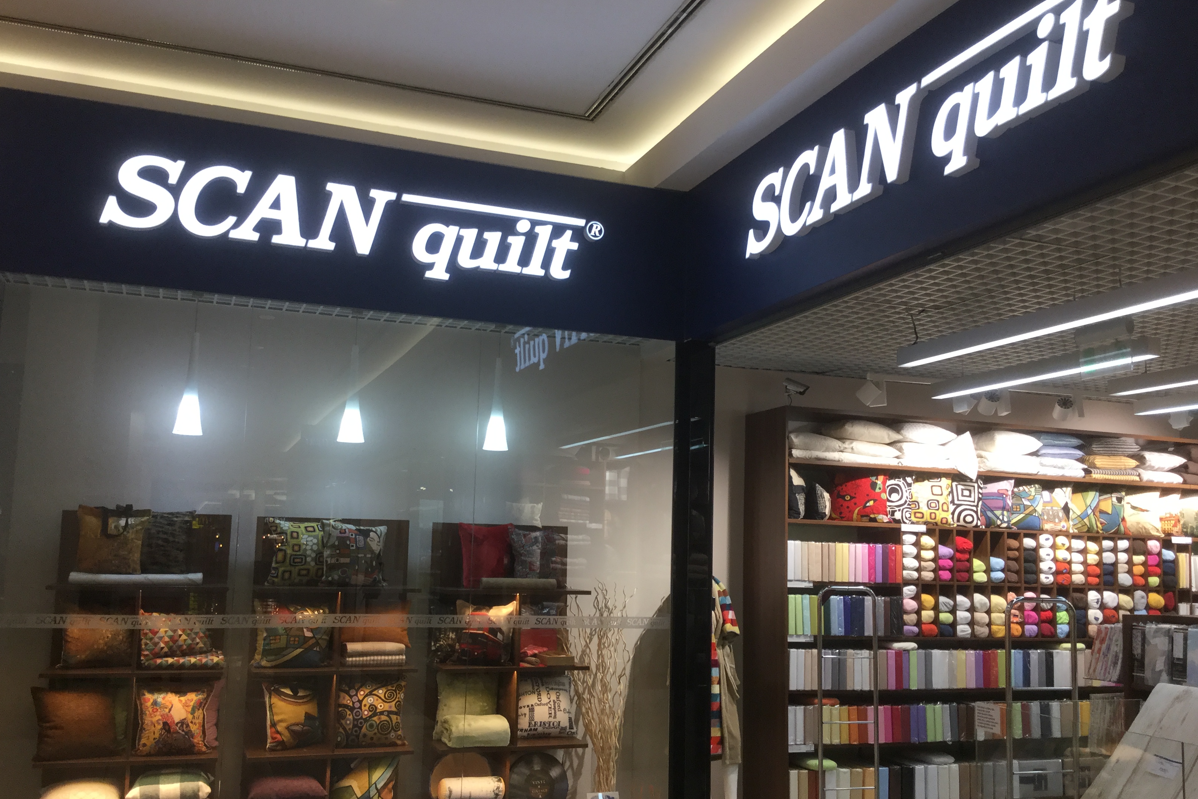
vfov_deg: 40.0
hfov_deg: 57.2
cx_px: 592
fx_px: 1098
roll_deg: -1.6
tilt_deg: +7.8
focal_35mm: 33
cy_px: 421
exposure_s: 1/33
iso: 25
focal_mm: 3.3
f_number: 2.4
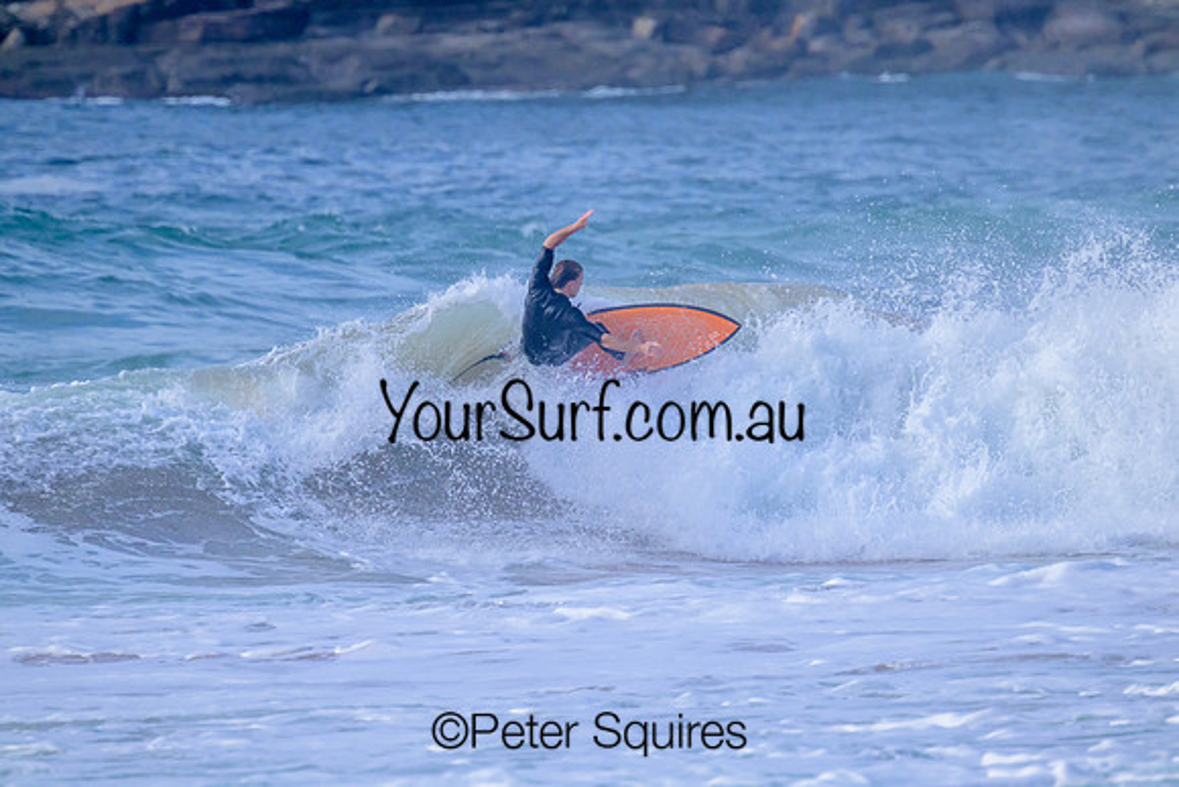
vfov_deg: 1.7
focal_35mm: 800
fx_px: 26205
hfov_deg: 2.6
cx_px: 590
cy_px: 394
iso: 1600
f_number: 11
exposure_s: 1/2000
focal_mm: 800
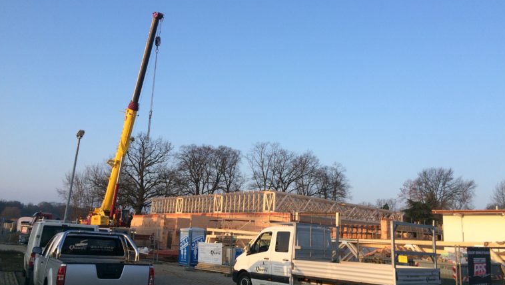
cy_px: 150
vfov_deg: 36.7
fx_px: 429
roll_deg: -1.6
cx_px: 251
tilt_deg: +11.2
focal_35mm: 32
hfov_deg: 61.0
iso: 32
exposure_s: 1/662
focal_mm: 4.15
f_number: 2.2
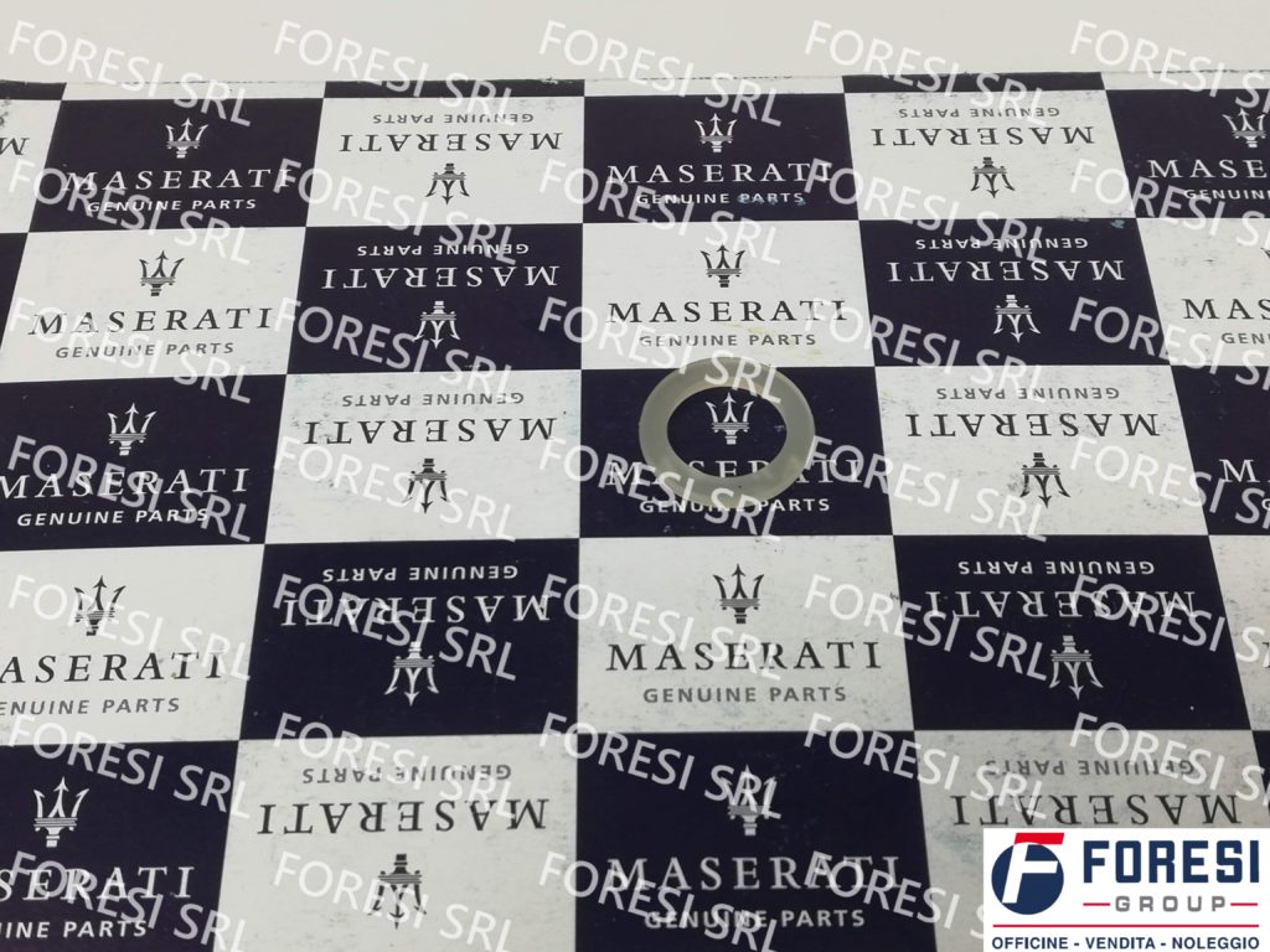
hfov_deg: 42.1
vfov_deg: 32.2
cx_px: 635
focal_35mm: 45
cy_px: 476
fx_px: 1651
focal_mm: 3.81
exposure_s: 1/100
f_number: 2.2
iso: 64
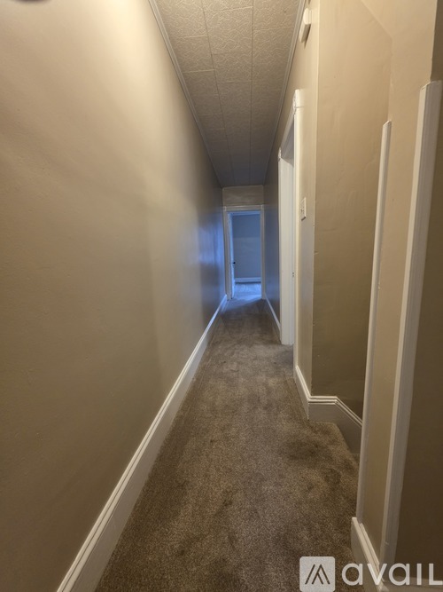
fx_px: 222
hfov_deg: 89.9
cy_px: 296
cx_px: 222
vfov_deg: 106.2
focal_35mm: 13
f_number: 1.9
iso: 250
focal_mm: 2.2
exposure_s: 1/60
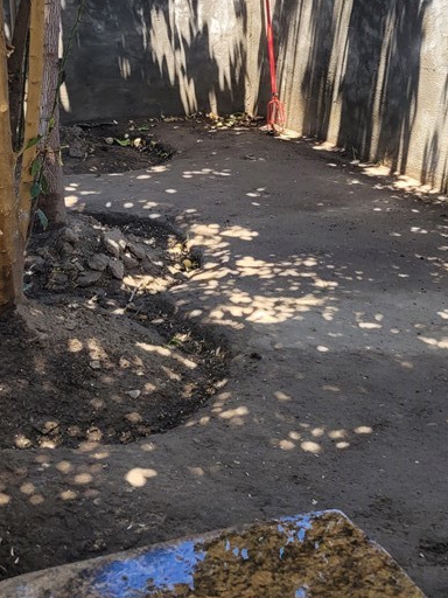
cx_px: 203
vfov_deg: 34.8
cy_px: 63
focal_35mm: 52
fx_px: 897
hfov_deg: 28.0
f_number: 1.8
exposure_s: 1/385
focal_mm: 5.4
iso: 40
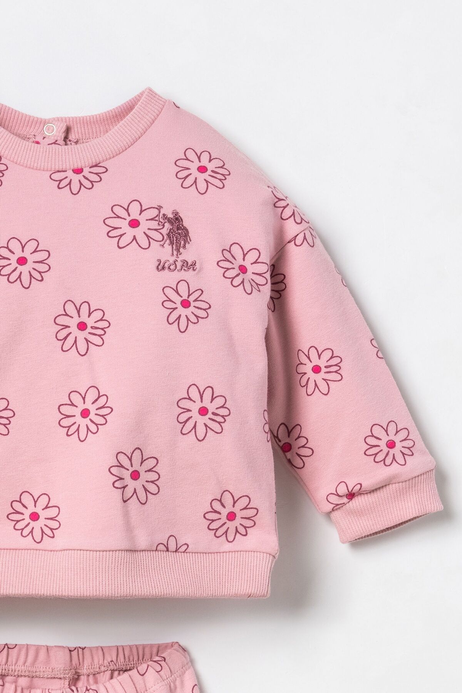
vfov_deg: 39.6
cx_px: 231
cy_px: 346
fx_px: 962
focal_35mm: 50
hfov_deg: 27.0
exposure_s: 1/125
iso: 400
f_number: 9
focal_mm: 50
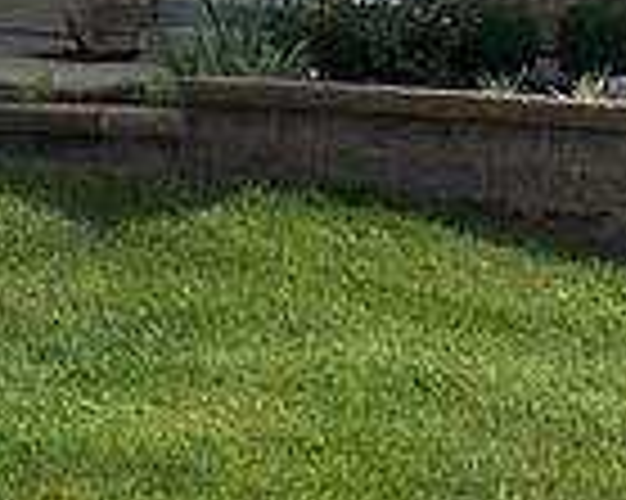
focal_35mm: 109
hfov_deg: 17.5
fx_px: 2018
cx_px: 455
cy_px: -92
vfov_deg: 13.7
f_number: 2.4
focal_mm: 3.3
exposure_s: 1/1006
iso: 25
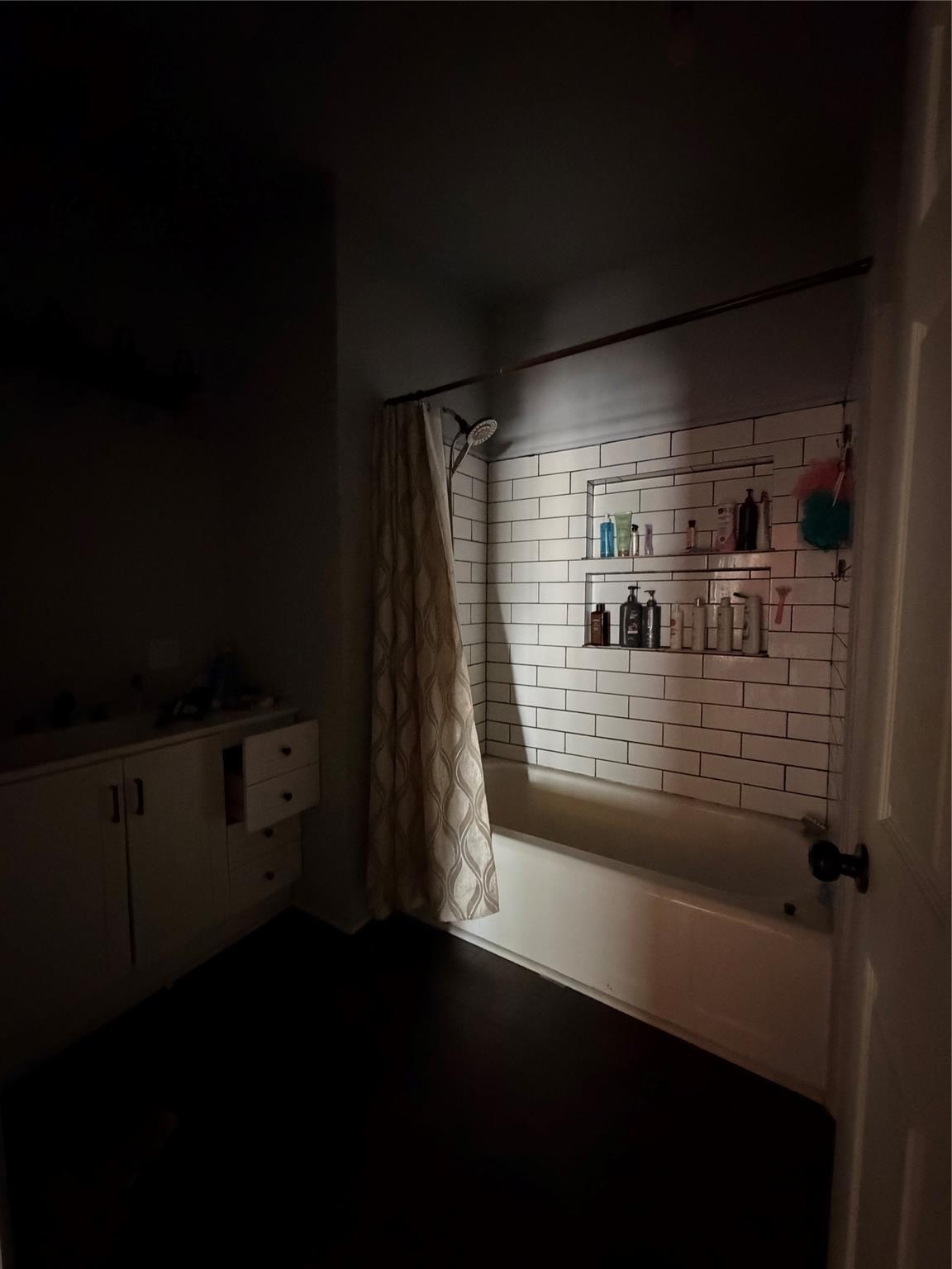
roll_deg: -0.1
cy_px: 634
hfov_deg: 85.7
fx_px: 513
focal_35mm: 14
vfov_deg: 102.1
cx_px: 476
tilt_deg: -4.0
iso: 2500
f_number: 2.2
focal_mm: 2.22
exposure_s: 1/30
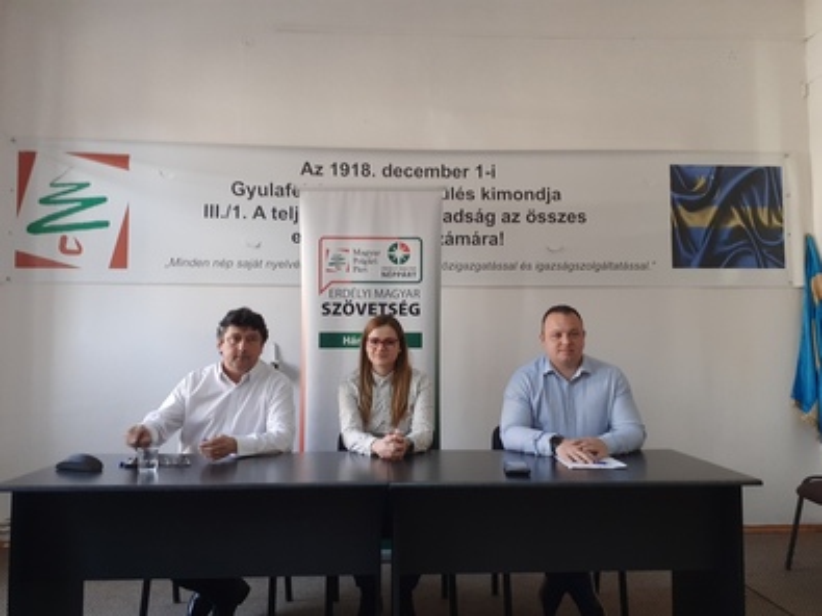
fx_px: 641
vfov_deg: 51.3
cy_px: 308
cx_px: 411
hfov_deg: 65.3
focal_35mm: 27
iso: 100
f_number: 1.9
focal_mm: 3.6
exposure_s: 1/50
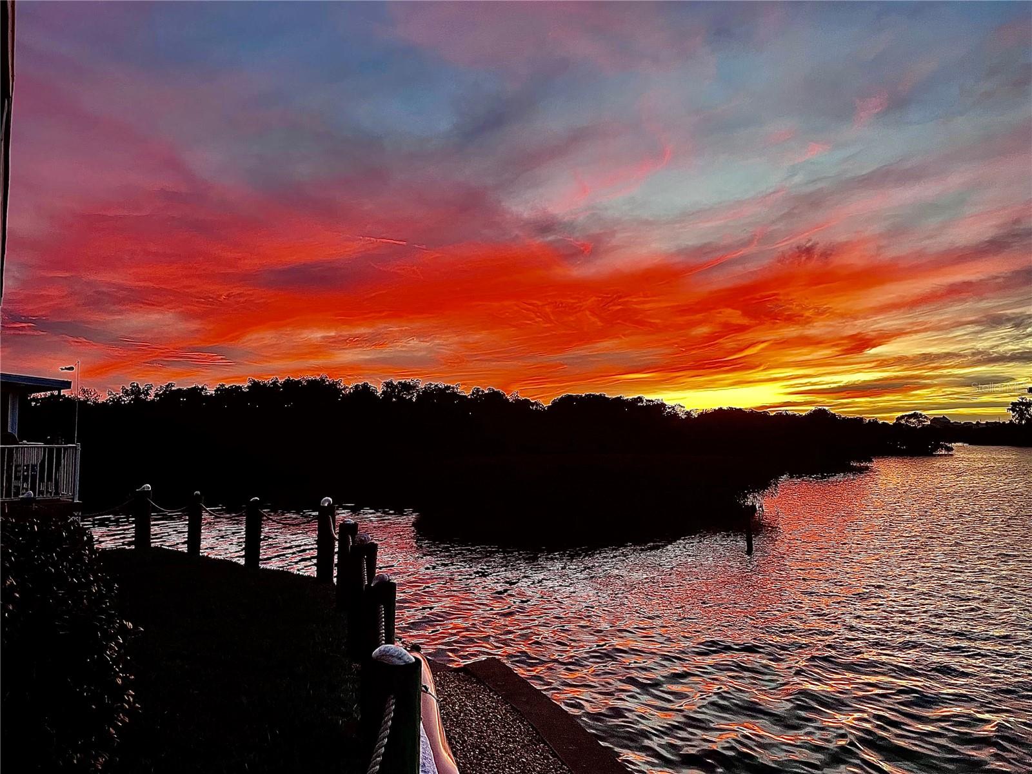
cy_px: 387
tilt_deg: +4.8
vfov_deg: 53.1
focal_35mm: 26
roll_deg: +0.8
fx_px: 775
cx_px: 516
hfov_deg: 67.3
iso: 125
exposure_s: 1/85
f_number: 1.6
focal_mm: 4.2
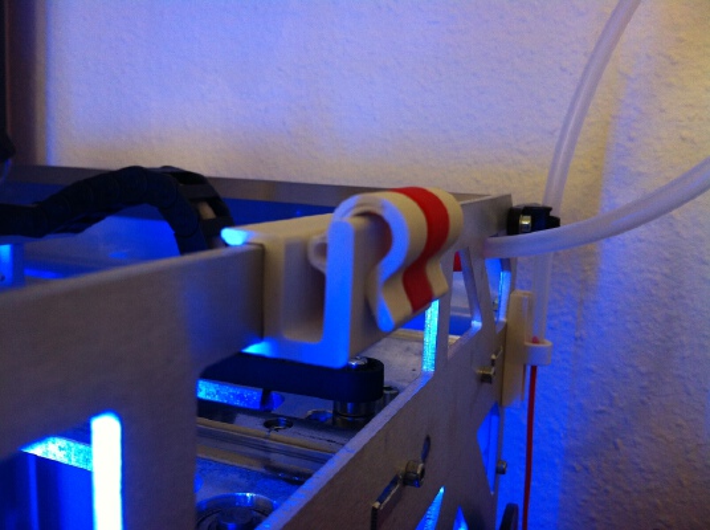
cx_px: 355
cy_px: 265
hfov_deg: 52.7
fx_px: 717
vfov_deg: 40.6
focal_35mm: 35
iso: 125
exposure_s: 1/15
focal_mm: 3.85
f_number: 2.8
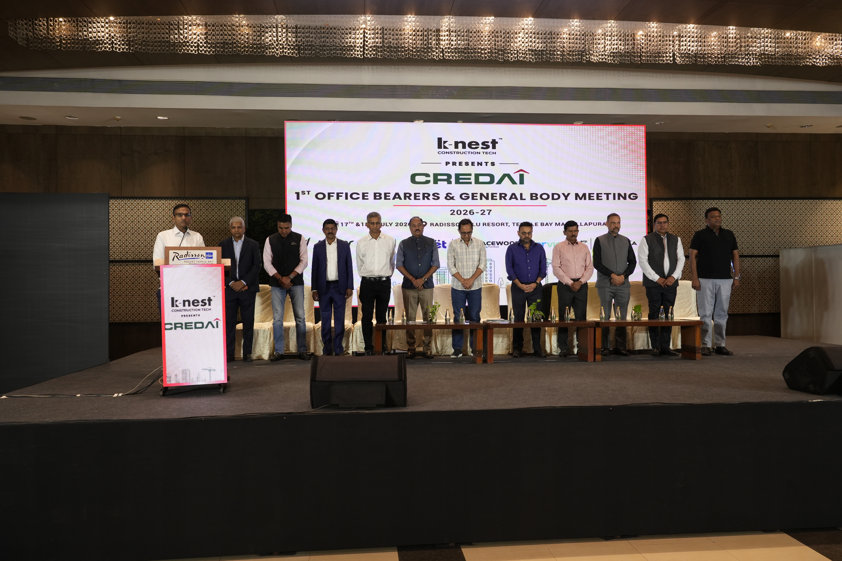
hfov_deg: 65.5
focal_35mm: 28
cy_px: 280
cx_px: 421
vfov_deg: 46.4
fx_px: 655
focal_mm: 28
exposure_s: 1/125
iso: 1250
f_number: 6.3
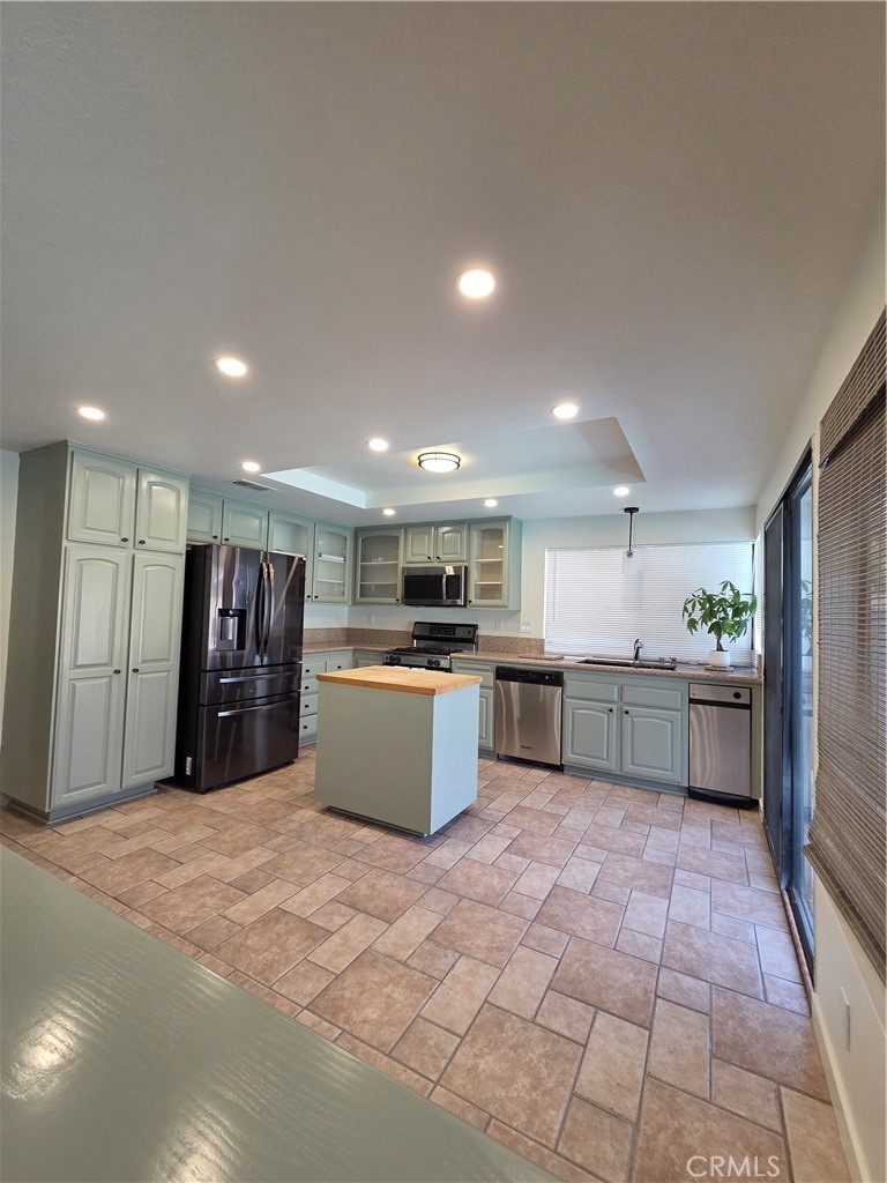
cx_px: 444
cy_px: 592
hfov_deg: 89.9
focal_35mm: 13
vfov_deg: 106.2
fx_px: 444
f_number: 2.2
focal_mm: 2.2
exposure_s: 1/120
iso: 200
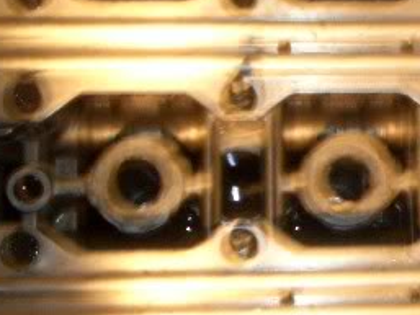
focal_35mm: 107
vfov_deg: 13.8
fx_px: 1299
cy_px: 147
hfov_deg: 17.5
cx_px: 500
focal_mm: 5.7
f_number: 4.3
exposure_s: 1/2
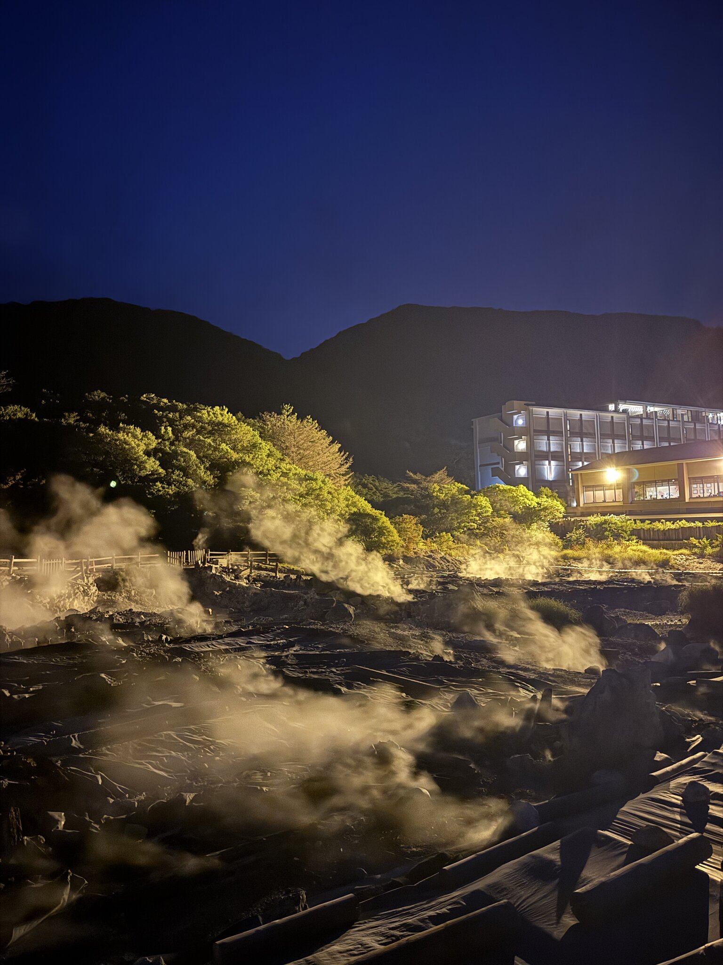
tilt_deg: +4.5
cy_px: 482
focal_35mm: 24
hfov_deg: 56.8
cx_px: 362
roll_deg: +1.3
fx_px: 668
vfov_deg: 71.6
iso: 2000
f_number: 1.78
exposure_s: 1/9
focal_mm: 6.76
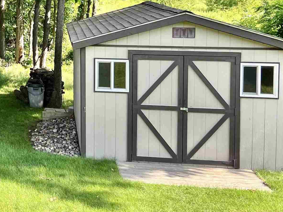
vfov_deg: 21.3
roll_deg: +0.2
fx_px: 548
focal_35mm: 67
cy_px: 9
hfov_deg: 25.7
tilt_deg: -3.0
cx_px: -63
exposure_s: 1/621
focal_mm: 5.7
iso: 50
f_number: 1.5
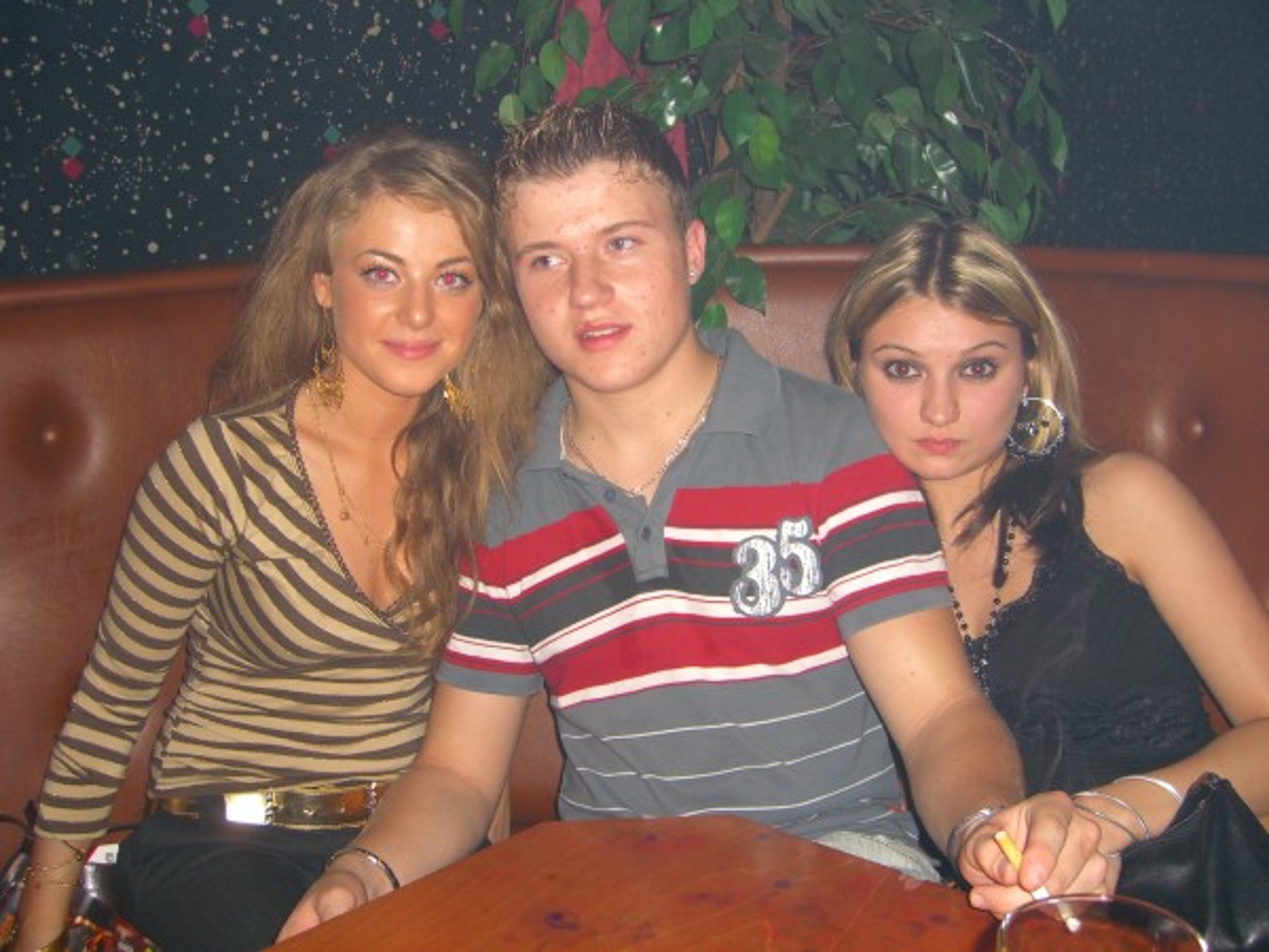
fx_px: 1393
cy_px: 476
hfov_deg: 49.0
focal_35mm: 38
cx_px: 634
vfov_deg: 37.7
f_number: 2.8
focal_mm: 7.9
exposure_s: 1/60
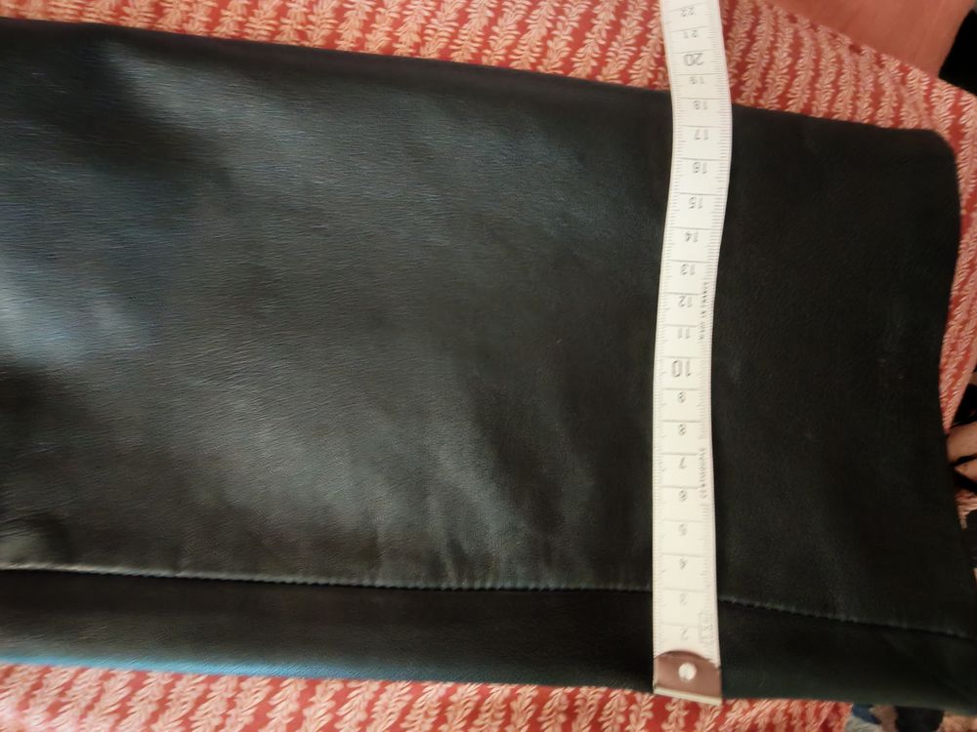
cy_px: 366
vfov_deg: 78.1
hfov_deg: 94.5
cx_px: 488
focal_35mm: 16
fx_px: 452
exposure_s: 1/14
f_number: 2.2
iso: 400
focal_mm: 1.96
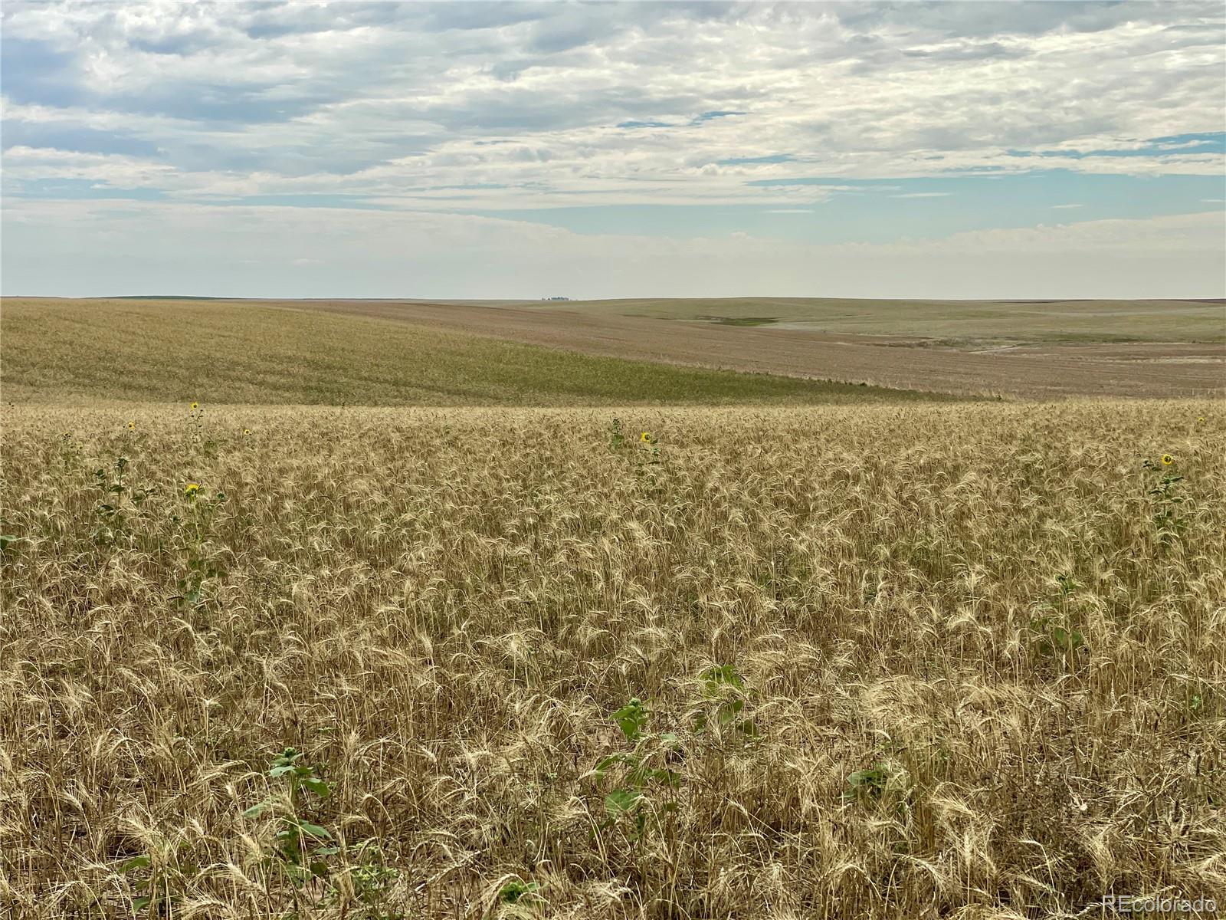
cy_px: 460
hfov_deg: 36.8
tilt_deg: -5.1
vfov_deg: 28.0
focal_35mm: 52
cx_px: 613
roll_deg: +0.3
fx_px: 1842
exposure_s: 1/2179
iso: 25
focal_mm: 6
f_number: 2
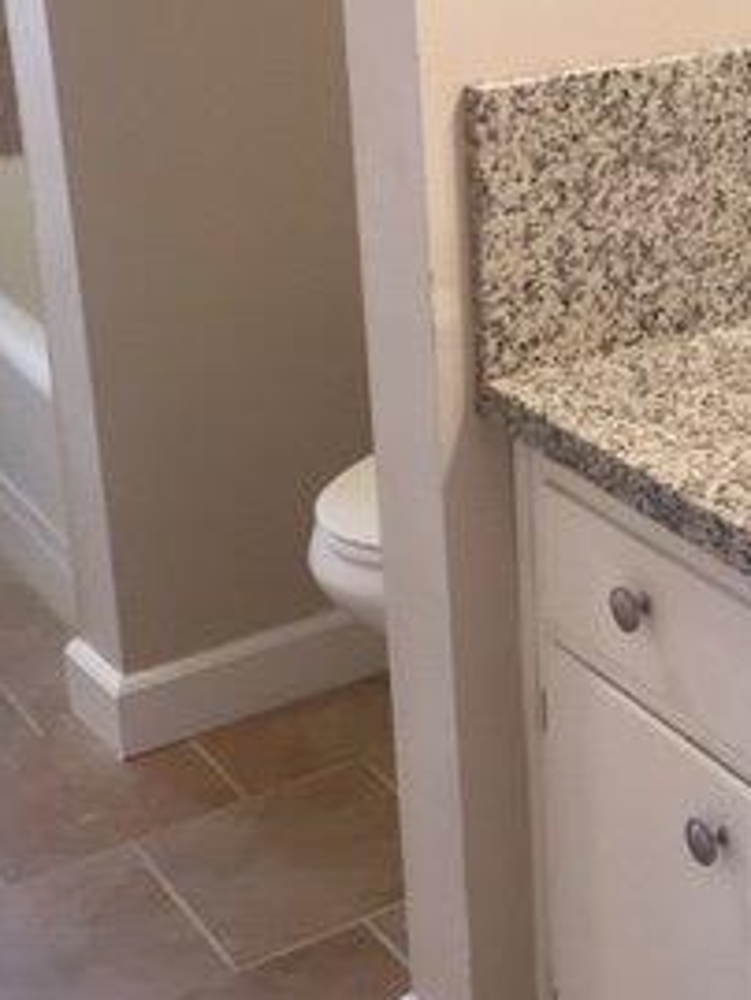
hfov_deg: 20.8
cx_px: 710
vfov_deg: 27.9
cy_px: 294
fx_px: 1994
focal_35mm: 69
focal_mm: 4.15
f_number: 2.2
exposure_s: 1/30
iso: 64
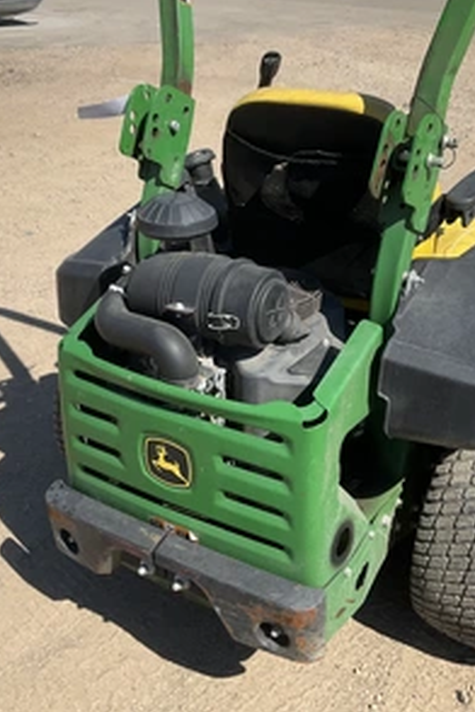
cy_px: 351
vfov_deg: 47.4
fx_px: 811
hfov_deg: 32.6
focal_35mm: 41
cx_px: 238
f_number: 1.8
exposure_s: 1/1848
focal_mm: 3
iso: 25
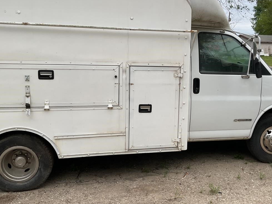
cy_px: 92
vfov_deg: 37.7
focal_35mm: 38
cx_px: 160
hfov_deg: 48.7
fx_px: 299
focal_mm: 3
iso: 16
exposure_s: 1/283
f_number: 1.8
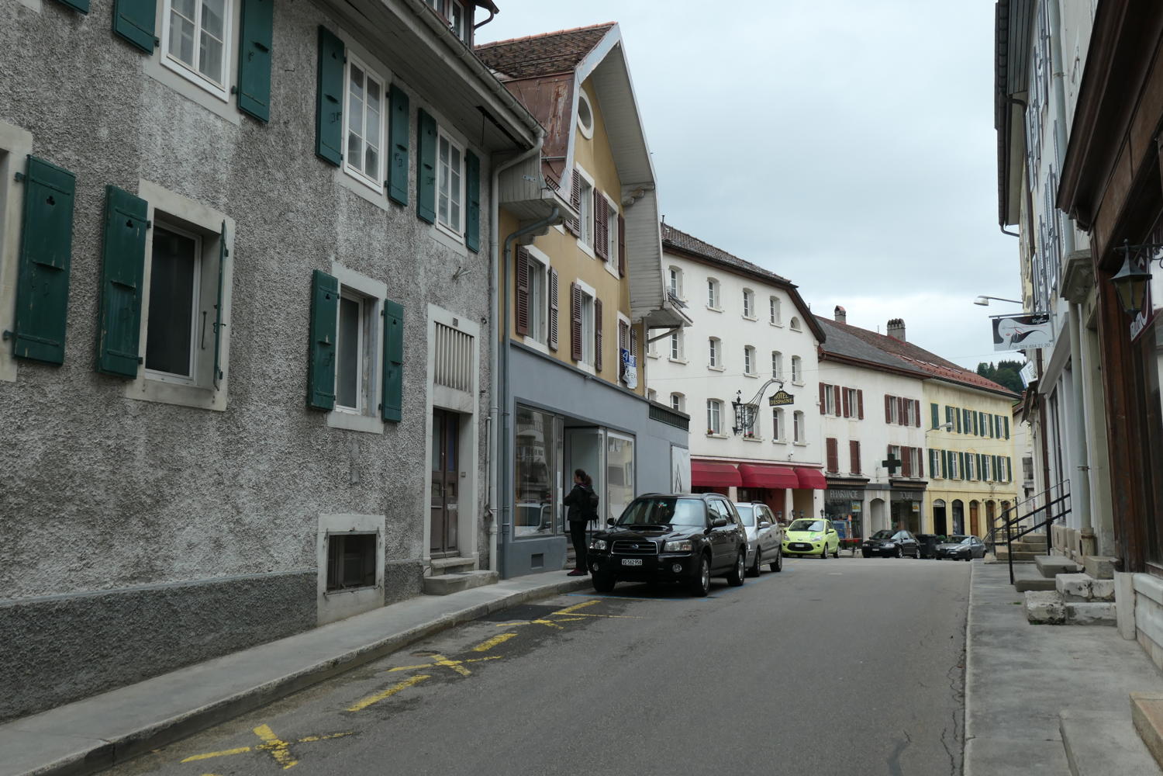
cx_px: 582
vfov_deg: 42.3
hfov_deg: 60.3
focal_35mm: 31
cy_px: 388
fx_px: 1001
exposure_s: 1/800
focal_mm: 11.3
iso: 200
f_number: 4
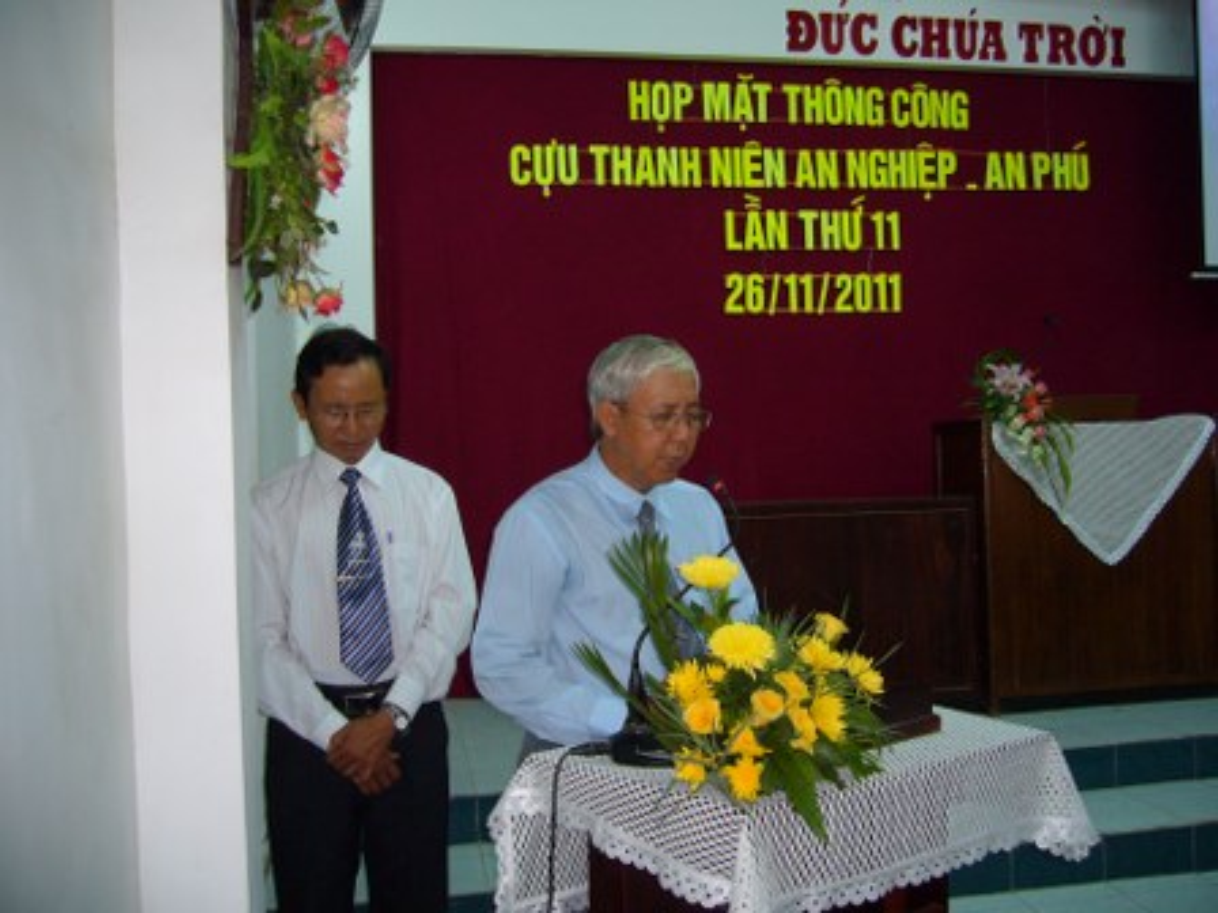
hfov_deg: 52.6
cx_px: 609
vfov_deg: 40.7
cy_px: 456
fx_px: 1232
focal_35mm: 35
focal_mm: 5.8
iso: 100
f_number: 2.8
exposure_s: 1/60
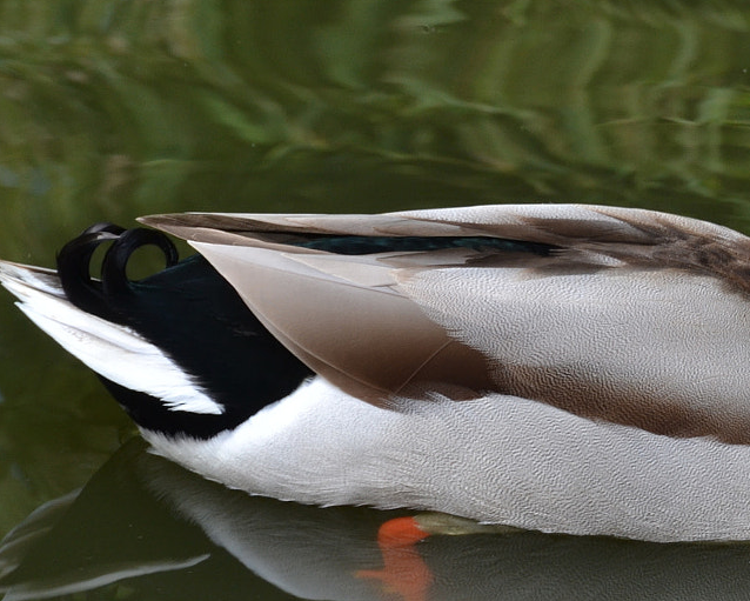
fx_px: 10970
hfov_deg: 3.9
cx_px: 589
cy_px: 383
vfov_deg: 3.1
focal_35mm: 494
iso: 200
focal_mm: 140
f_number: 13
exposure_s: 1/40
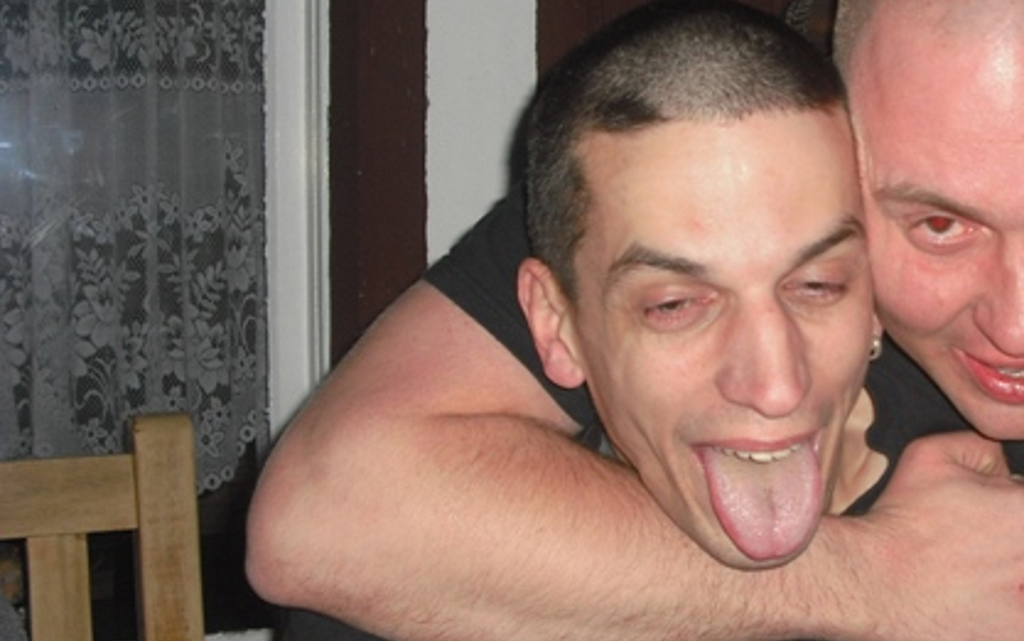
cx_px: 857
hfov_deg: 29.3
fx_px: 1898
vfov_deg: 19.2
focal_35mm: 68
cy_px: 309
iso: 100
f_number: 2.8
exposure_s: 1/60
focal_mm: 6.2
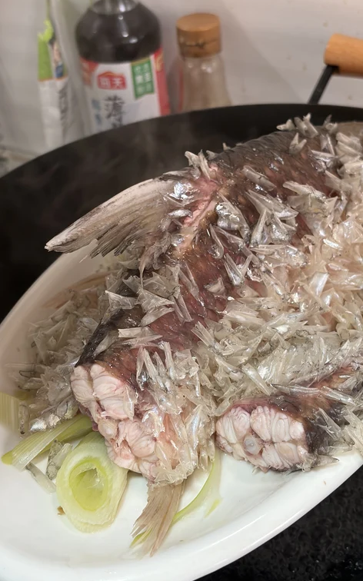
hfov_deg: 23.1
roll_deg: +5.2
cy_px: 287
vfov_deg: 36.3
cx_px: 209
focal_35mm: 56
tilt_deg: -38.6
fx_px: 887
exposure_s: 1/60
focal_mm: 5.96
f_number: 1.6
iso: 100
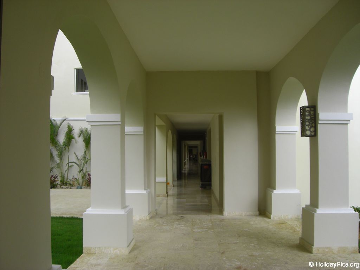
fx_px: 395
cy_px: 135
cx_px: 180
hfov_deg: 49.0
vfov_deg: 37.7
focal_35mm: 38
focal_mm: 6.2
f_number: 2.7
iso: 64
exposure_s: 1/200
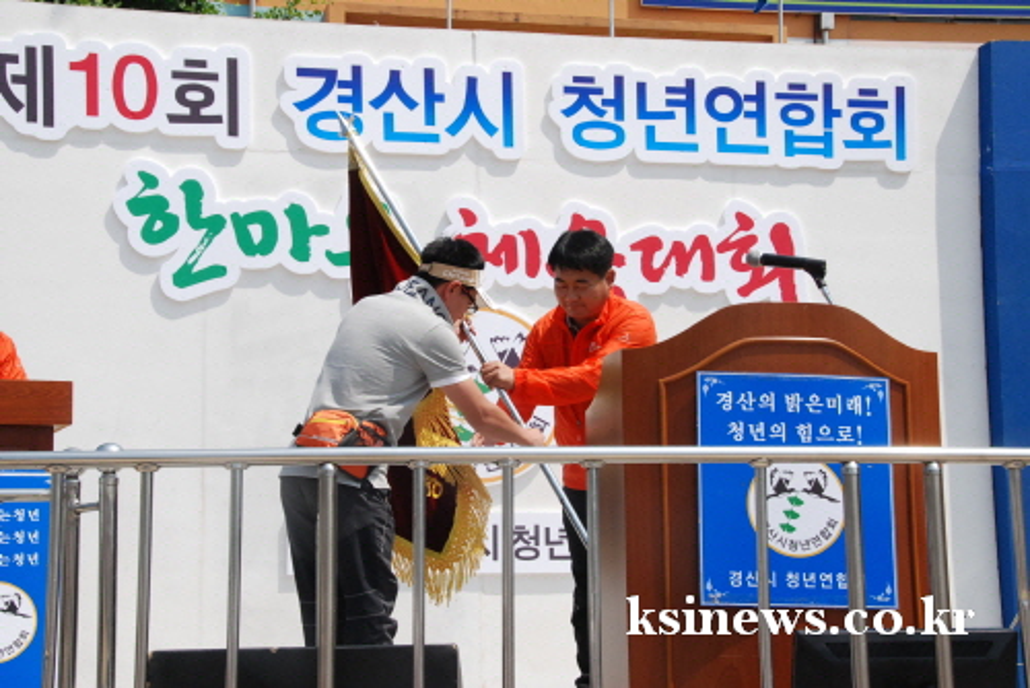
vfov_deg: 22.7
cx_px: 515
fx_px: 1718
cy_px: 344
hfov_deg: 33.4
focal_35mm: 60
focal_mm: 40
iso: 800
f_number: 14
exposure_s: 1/800
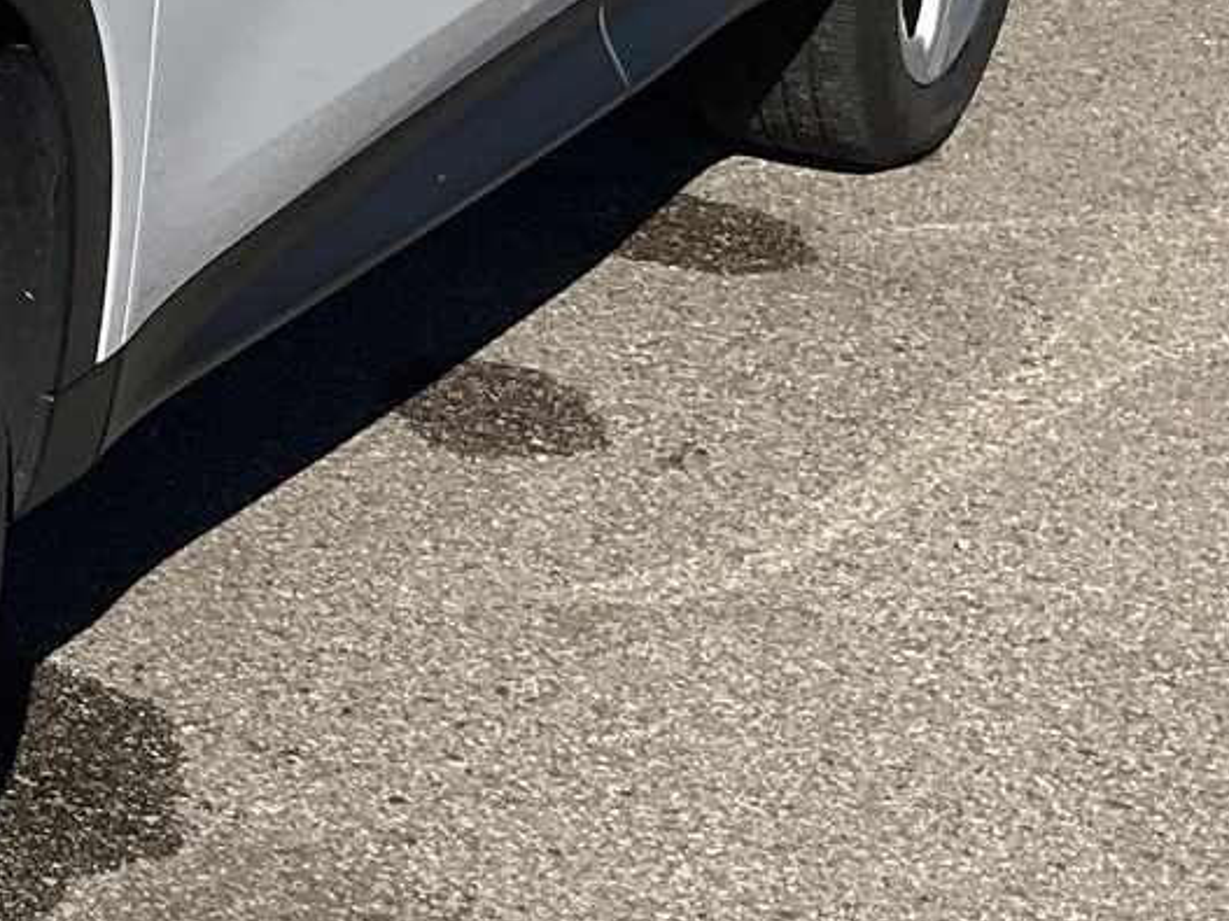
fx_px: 3905
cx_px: -898
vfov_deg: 13.2
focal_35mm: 110
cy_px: -128
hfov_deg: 15.6
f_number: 1.8
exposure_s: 1/5814
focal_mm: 3
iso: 25
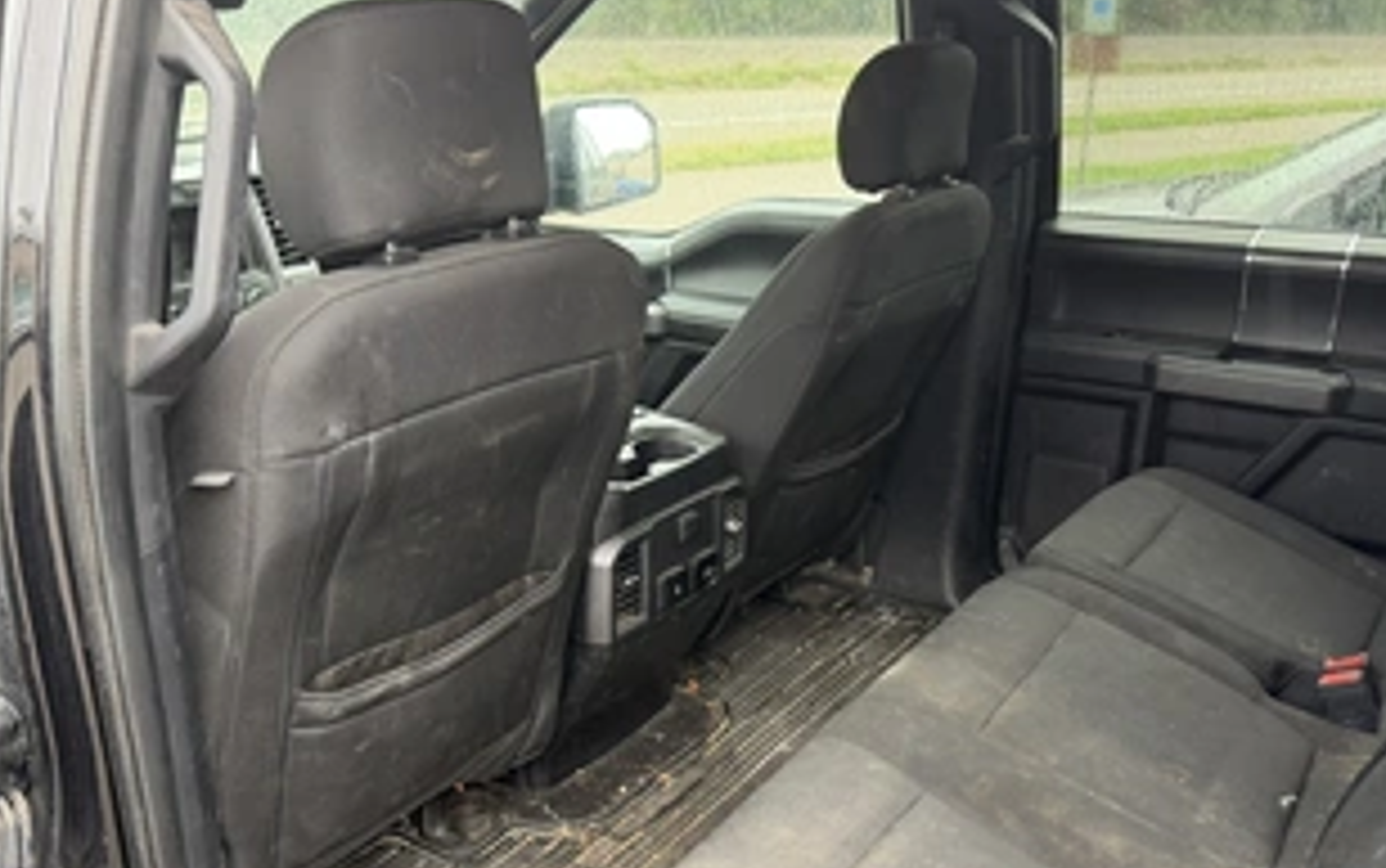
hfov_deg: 58.1
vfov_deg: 37.8
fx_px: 1247
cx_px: 652
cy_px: 603
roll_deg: +1.1
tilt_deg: -21.1
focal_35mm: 33
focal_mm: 6.76
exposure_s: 1/81
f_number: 1.78
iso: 200
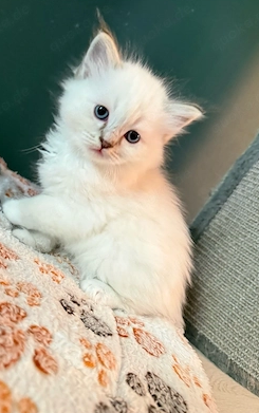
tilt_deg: -3.2
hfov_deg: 47.4
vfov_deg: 70.4
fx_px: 293
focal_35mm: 26
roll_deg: -36.2
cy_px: 204
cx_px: 103
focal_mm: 6.76
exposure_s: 1/50
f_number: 1.78
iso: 640
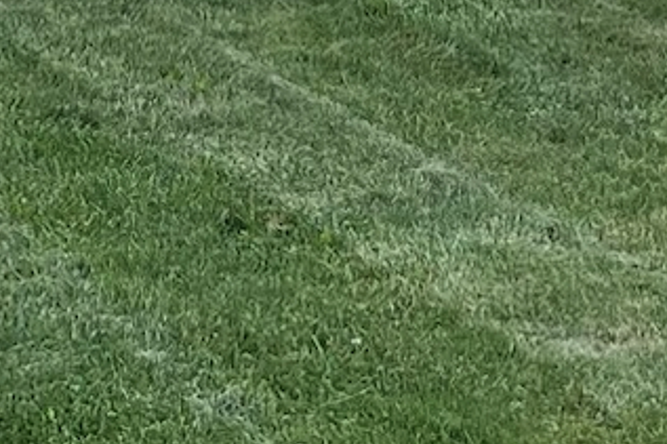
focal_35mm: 168
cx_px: 145
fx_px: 3111
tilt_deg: +9.8
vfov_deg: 7.2
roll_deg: +1.9
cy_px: -905
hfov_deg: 12.2
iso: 32
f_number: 1.6
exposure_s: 1/770
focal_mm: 5.1
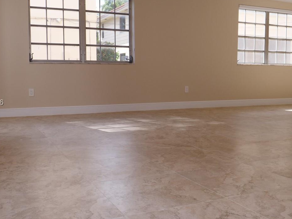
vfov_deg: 35.1
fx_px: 346
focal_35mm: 41
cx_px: 156
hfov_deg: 45.8
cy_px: 103
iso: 200
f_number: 8
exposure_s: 1/60
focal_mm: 12
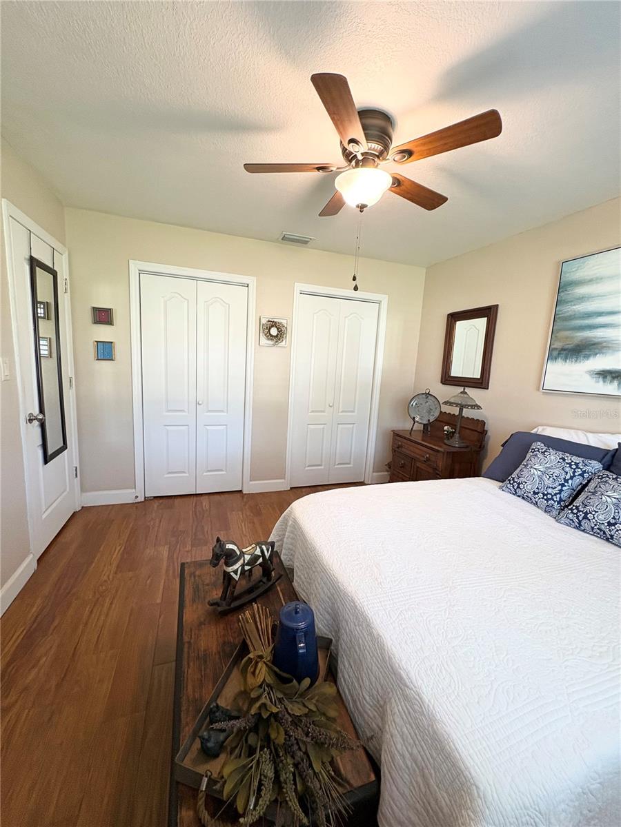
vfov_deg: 102.1
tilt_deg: -8.5
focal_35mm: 14
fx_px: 335
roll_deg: -3.4
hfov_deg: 85.7
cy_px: 414
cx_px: 310
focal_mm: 2.22
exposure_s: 1/60
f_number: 2.2
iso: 200
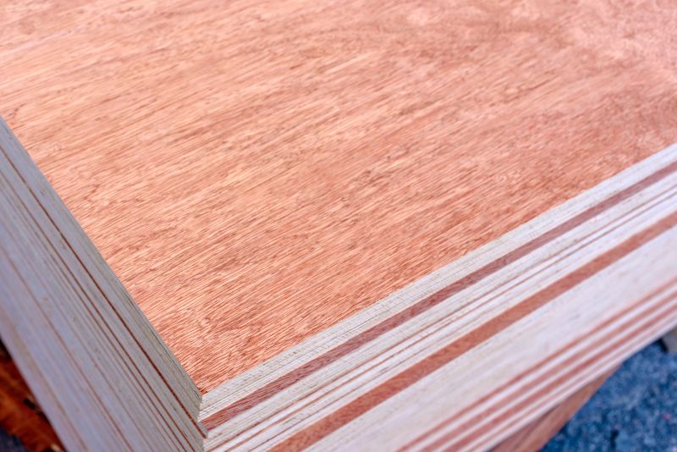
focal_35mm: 50
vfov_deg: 27.0
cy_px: 226
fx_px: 941
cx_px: 338
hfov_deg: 39.6
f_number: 8
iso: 400
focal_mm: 50
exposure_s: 1/200
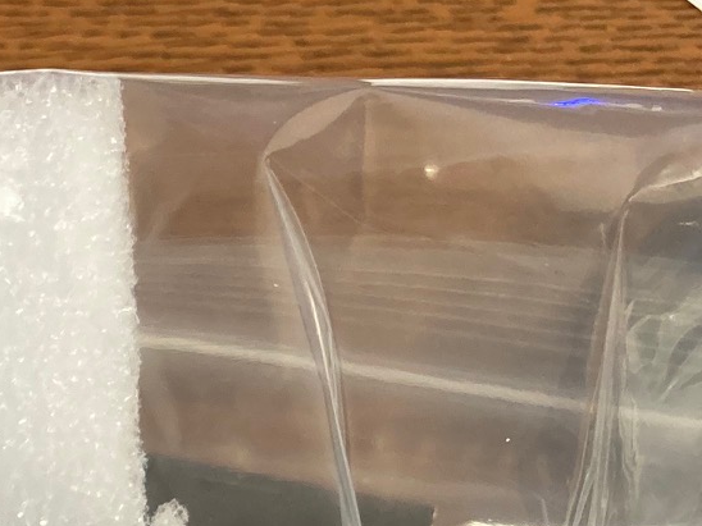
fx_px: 2089
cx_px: -528
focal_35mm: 103
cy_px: 946
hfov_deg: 16.3
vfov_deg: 13.0
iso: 80
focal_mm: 3.99
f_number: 1.8
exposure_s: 1/60
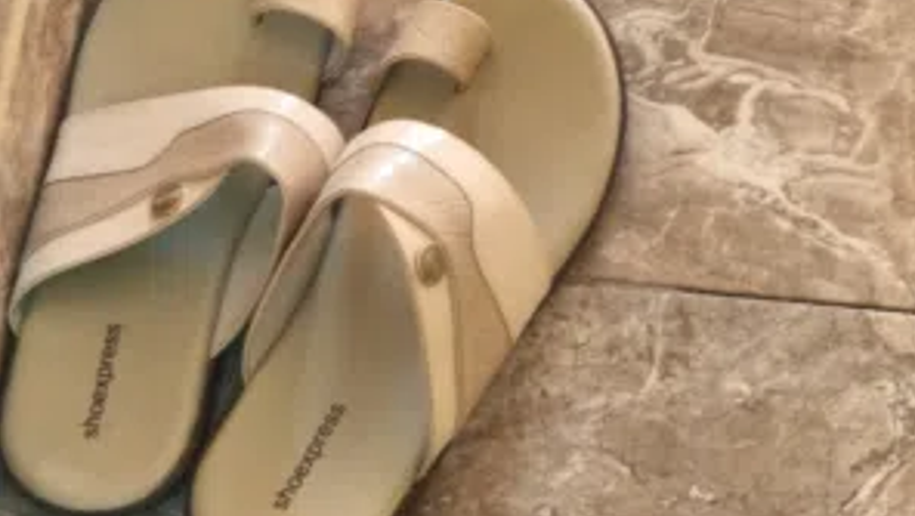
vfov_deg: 8.3
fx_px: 3569
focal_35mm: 147
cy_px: 77
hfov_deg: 14.6
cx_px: 461
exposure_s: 1/33.3
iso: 3200
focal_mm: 7.1
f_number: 1.9
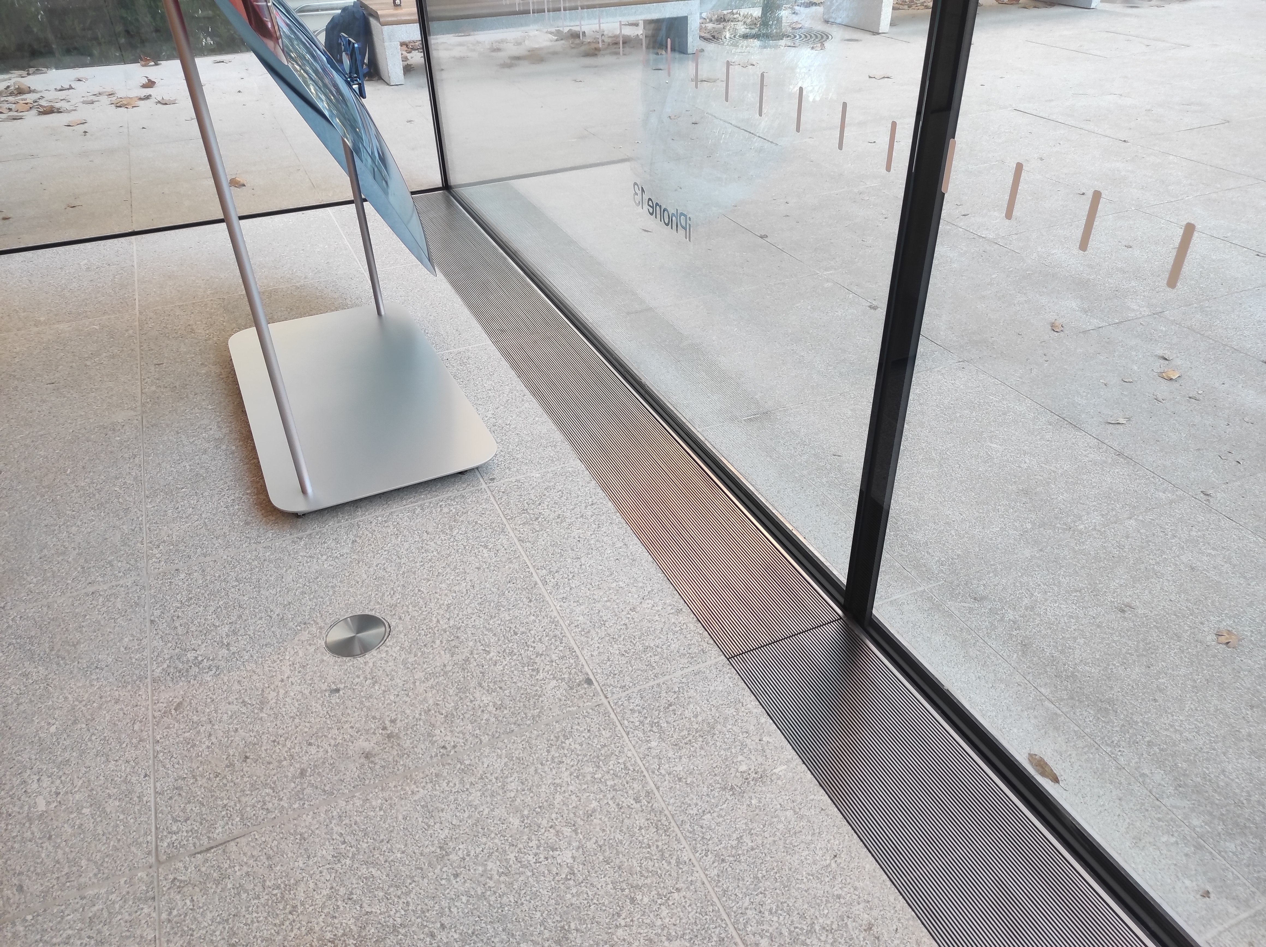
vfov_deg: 54.8
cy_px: 474
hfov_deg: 69.4
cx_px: 633
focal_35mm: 25
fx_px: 914
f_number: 1.89
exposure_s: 1/50
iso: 223
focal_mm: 5.43
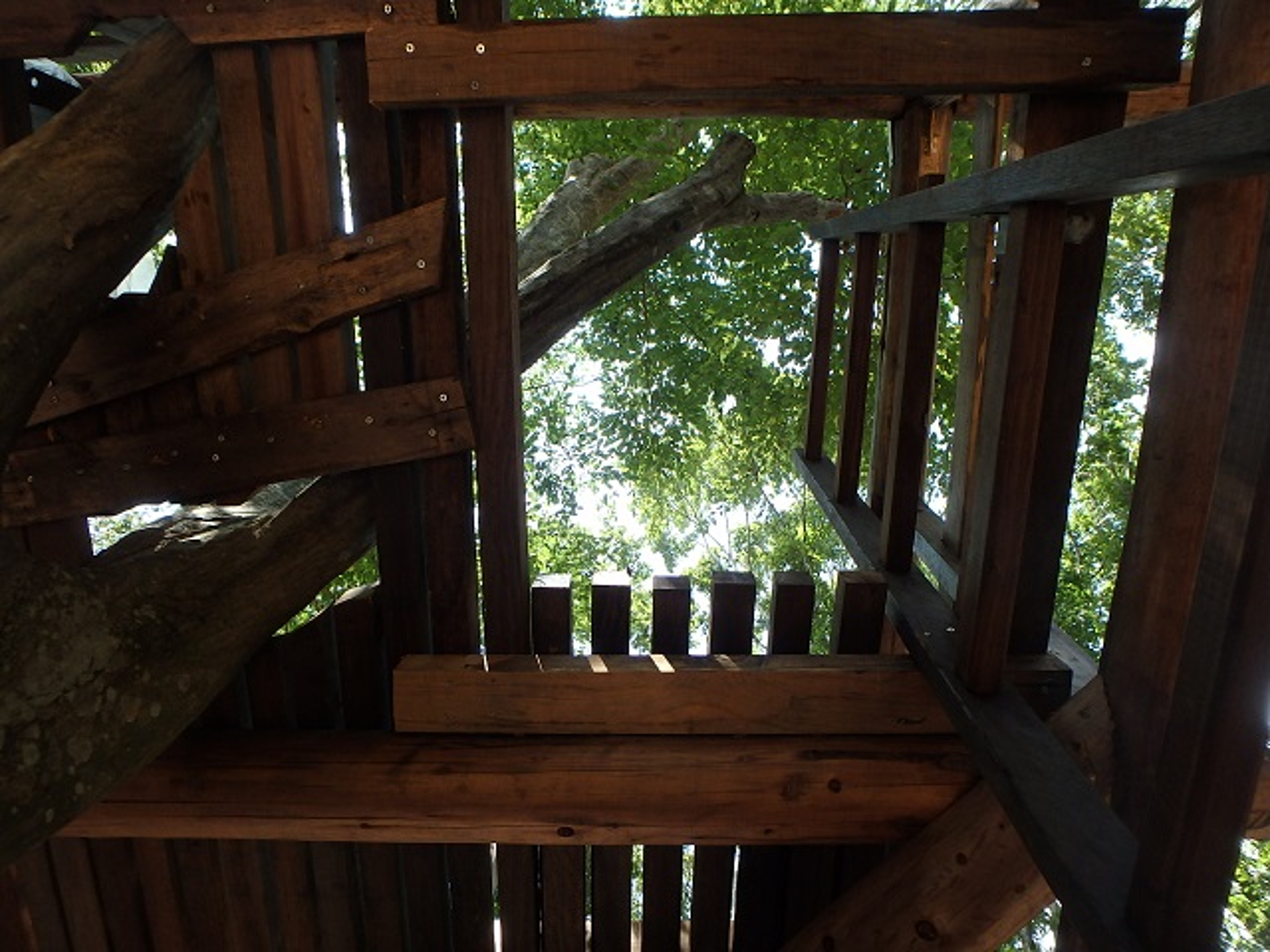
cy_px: 476
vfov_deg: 63.4
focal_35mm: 21
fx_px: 770
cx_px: 635
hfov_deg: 79.0
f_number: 3.5
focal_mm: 3.7
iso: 125
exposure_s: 1/125
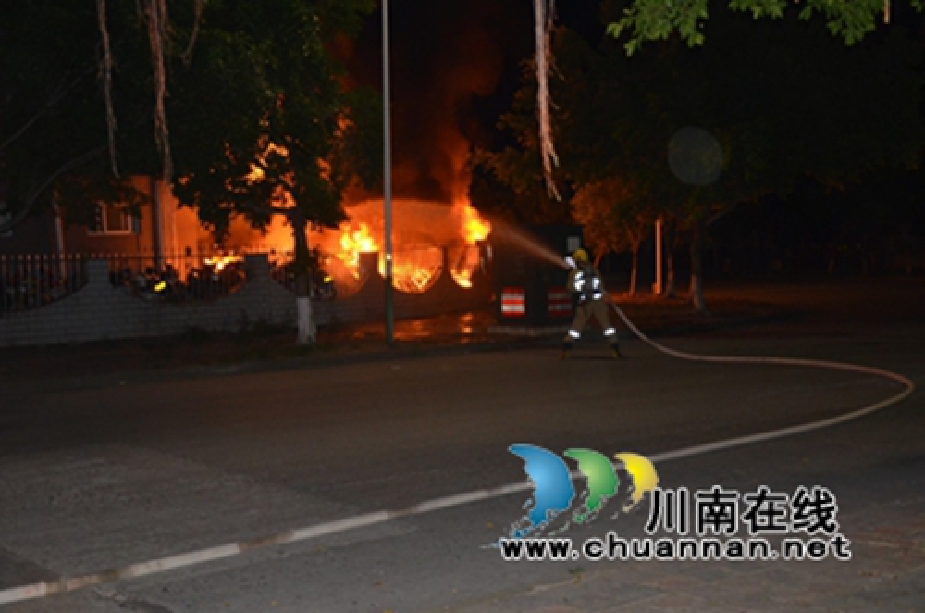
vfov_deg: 27.9
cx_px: 462
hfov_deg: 41.2
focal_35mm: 48
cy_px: 306
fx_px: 1231
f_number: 4.2
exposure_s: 1/60
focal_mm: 32
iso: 800
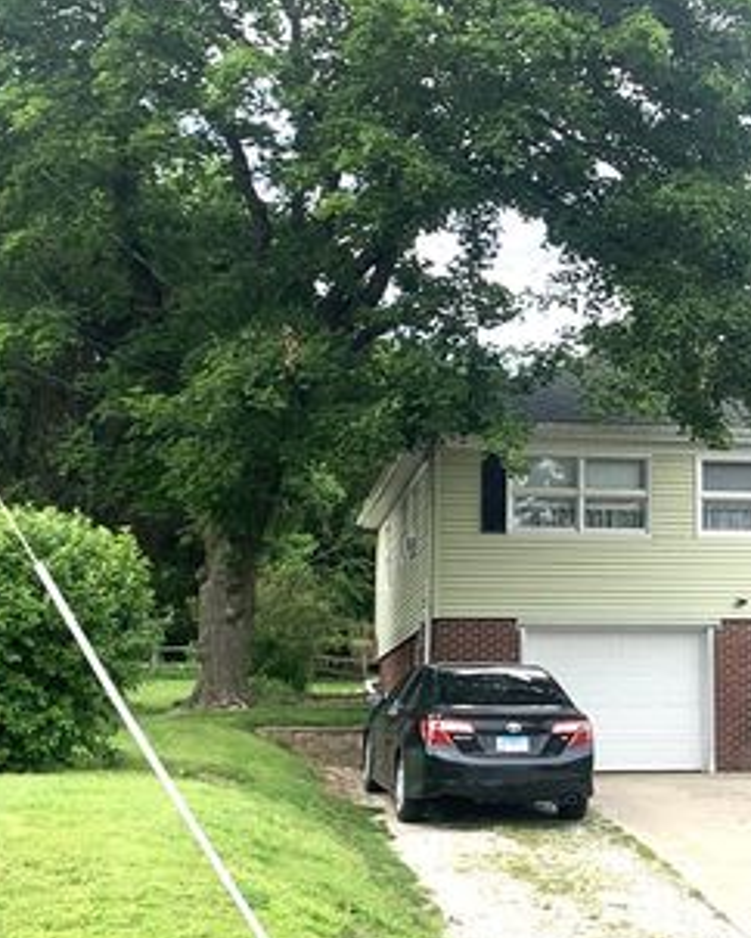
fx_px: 1971
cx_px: 732
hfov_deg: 20.9
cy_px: 520
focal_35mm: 71
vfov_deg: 26.7
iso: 25
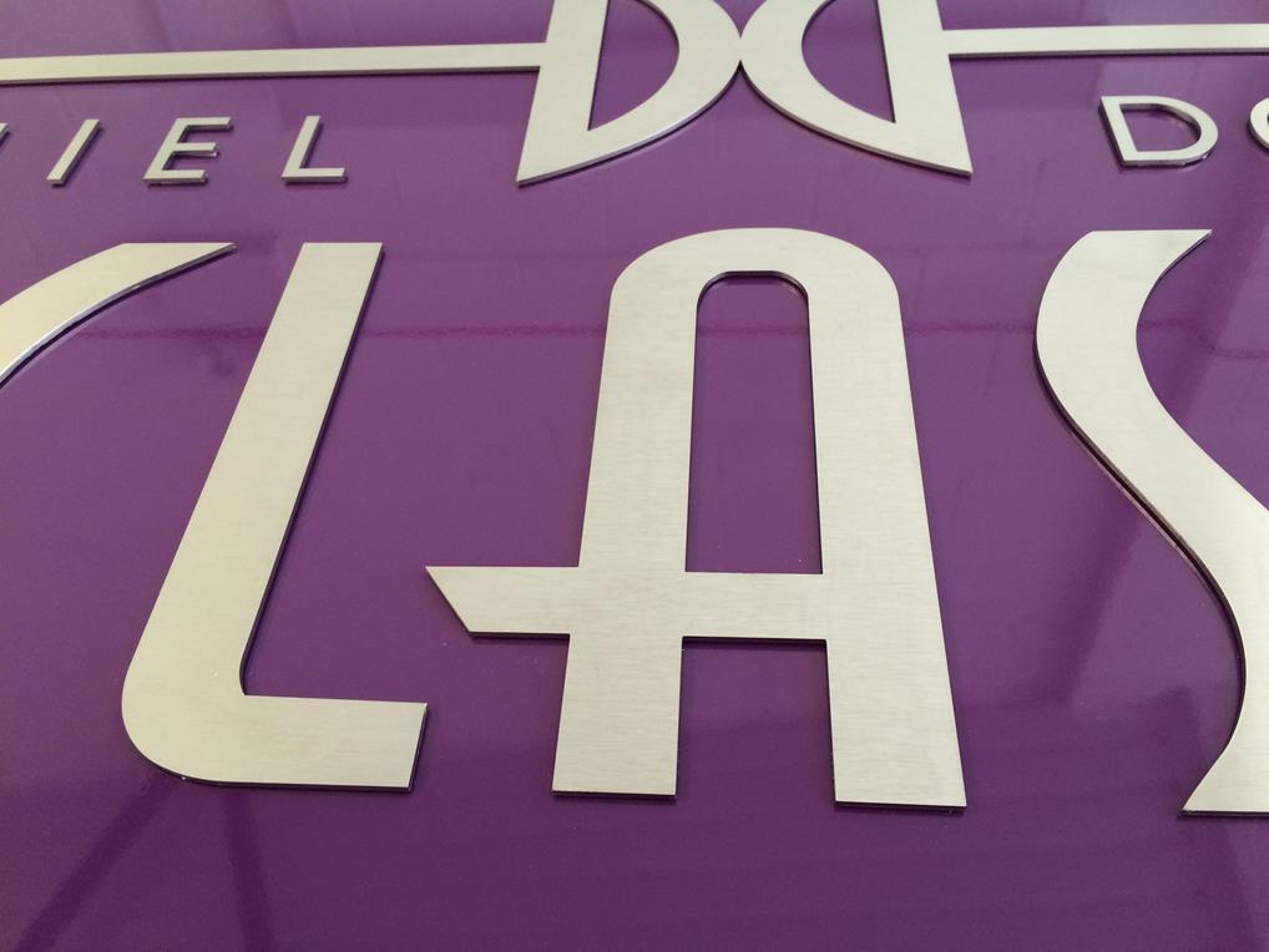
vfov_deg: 48.2
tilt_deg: -51.6
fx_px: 1063
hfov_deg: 61.6
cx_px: 634
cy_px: 476
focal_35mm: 29
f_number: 2.2
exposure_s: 1/30
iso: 80
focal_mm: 4.15
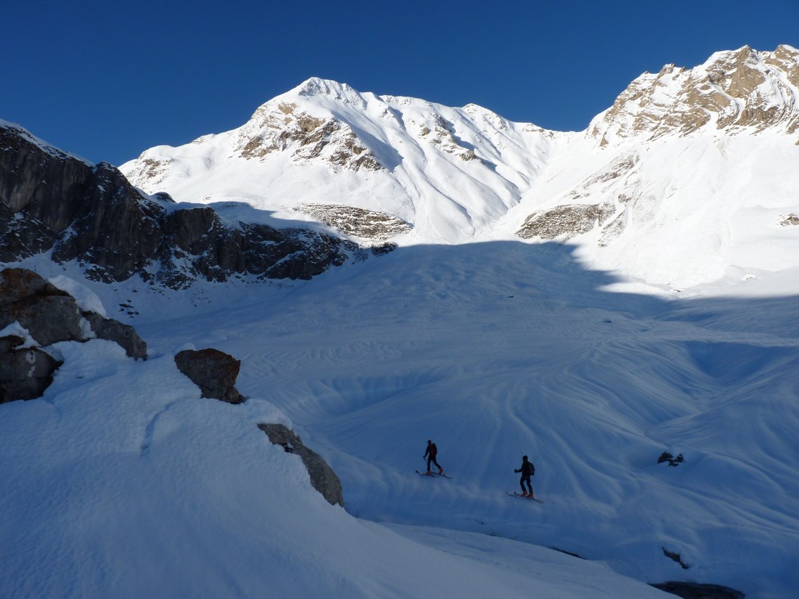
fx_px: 623
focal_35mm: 27
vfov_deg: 51.4
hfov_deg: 65.3
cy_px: 300
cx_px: 400
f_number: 5.6
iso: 80
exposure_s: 1/500
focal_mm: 4.8
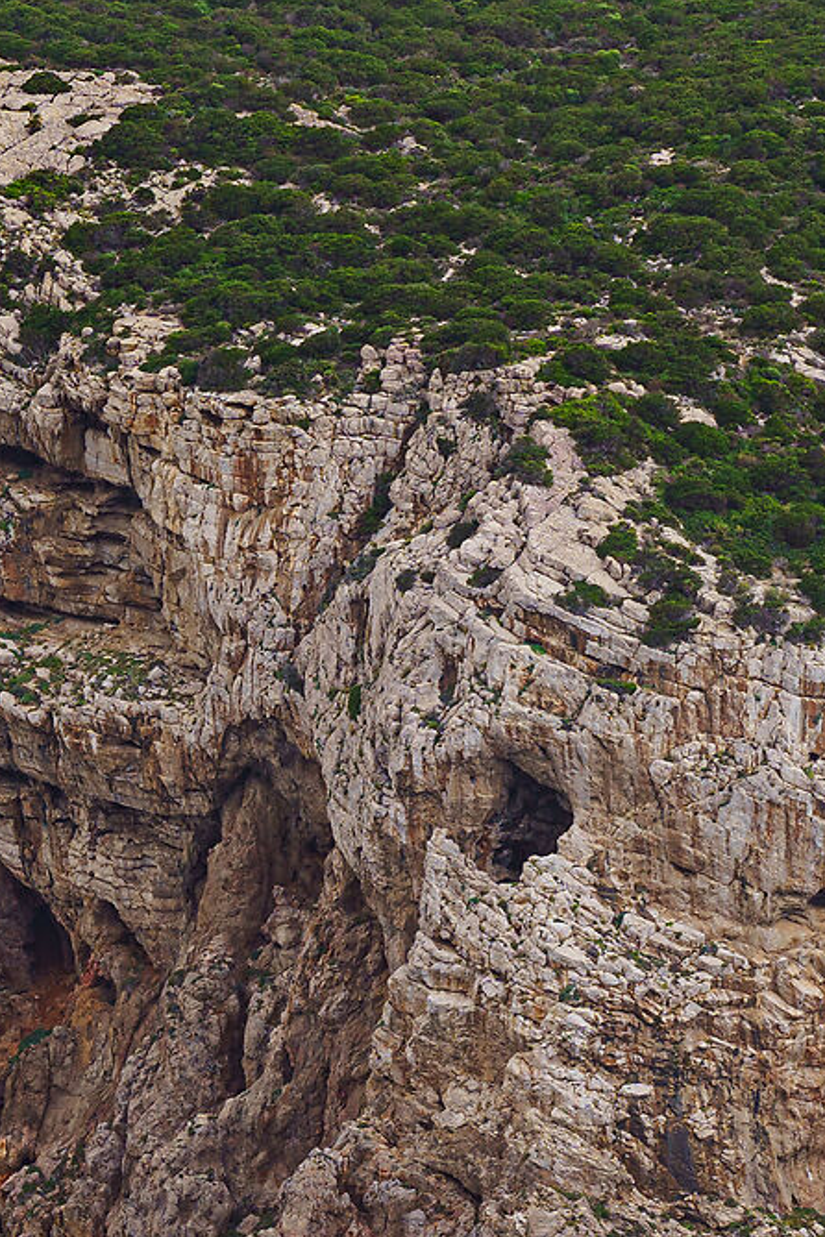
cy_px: 1045
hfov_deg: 4.5
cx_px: 50
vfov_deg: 6.7
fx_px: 10484
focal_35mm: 305
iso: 100
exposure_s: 1/640
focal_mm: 85
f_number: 2
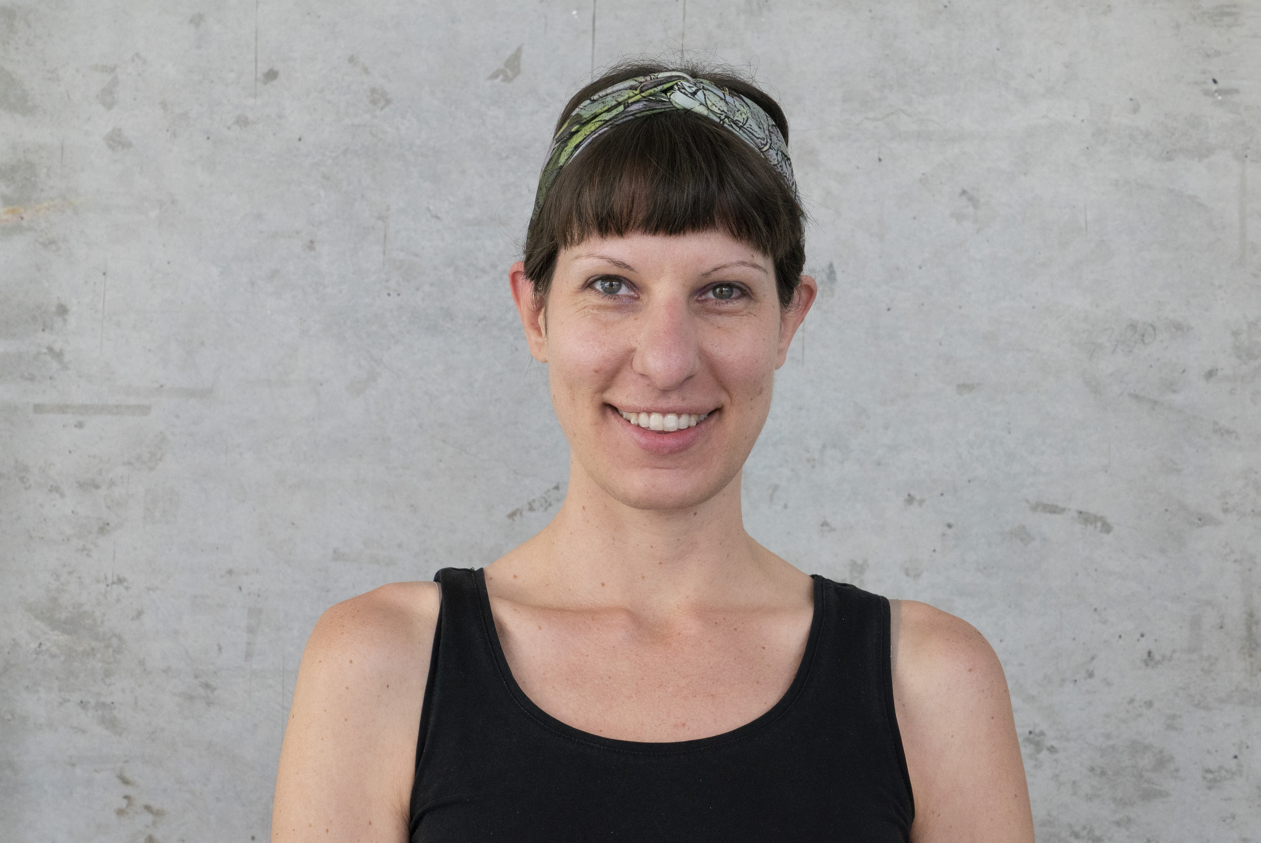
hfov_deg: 30.5
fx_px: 2313
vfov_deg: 20.6
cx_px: 630
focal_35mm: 66
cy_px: 422
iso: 3200
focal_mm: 66
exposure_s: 1/100
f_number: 11
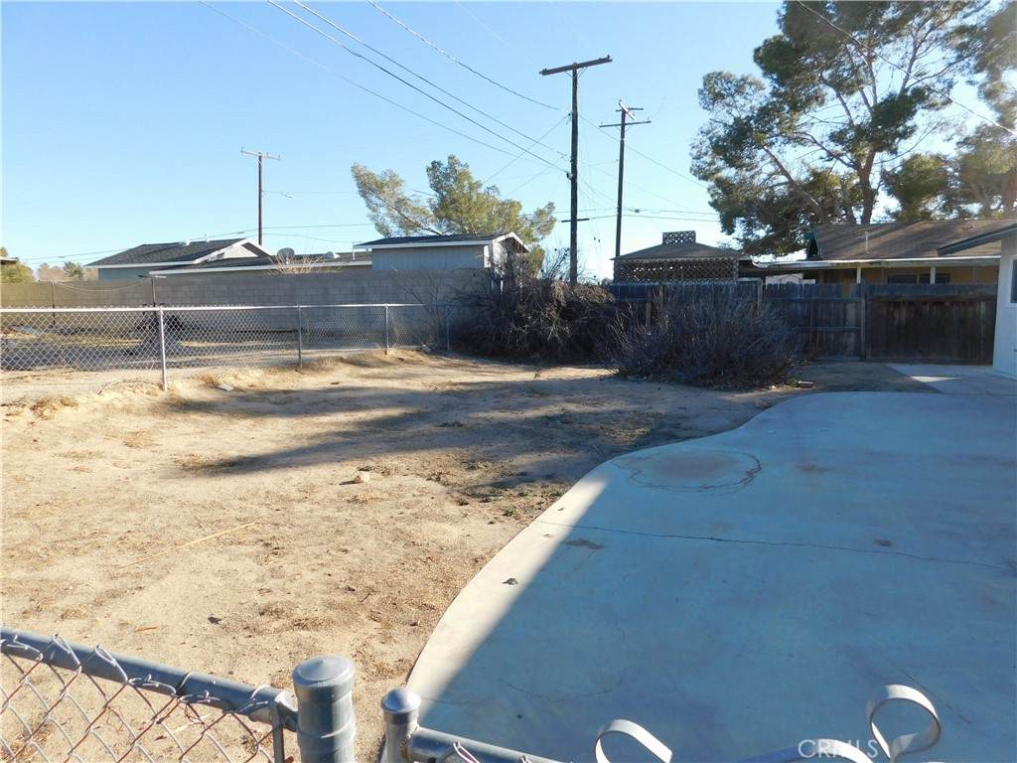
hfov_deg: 73.9
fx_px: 676
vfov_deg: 58.9
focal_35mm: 23
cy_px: 382
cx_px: 508
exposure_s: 1/800
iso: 125
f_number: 3
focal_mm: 4
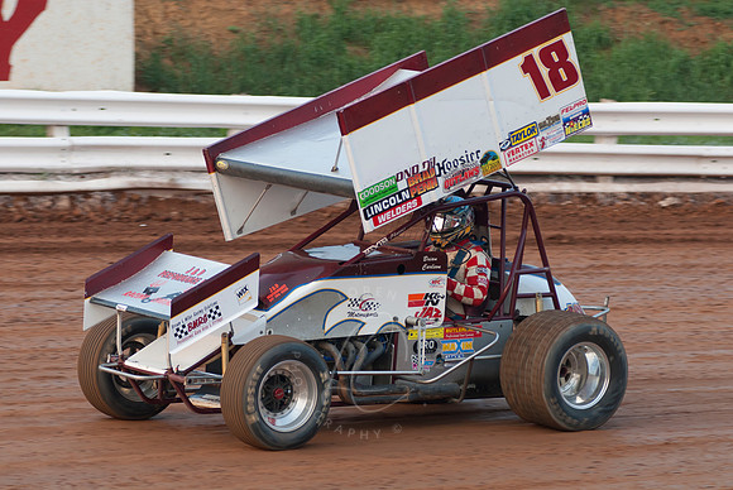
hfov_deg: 11.0
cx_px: 366
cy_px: 245
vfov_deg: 7.3
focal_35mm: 188
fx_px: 3821
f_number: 3.5
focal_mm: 125
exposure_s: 1/400
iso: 250
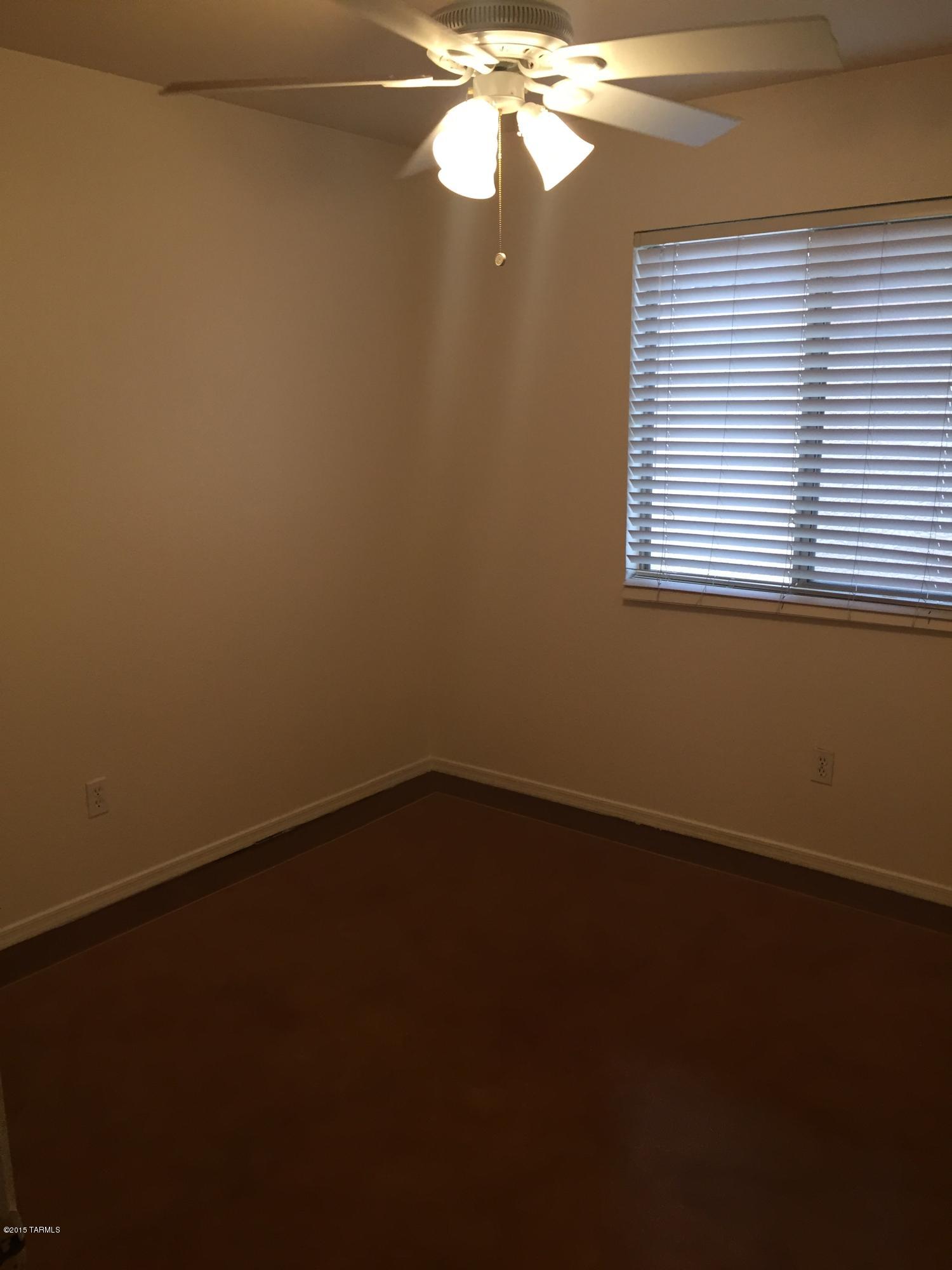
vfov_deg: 61.7
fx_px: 1063
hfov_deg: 48.2
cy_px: 635
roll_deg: +0.8
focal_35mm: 29
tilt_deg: -11.3
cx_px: 476
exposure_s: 1/30
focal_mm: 4.15
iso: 40
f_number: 2.2
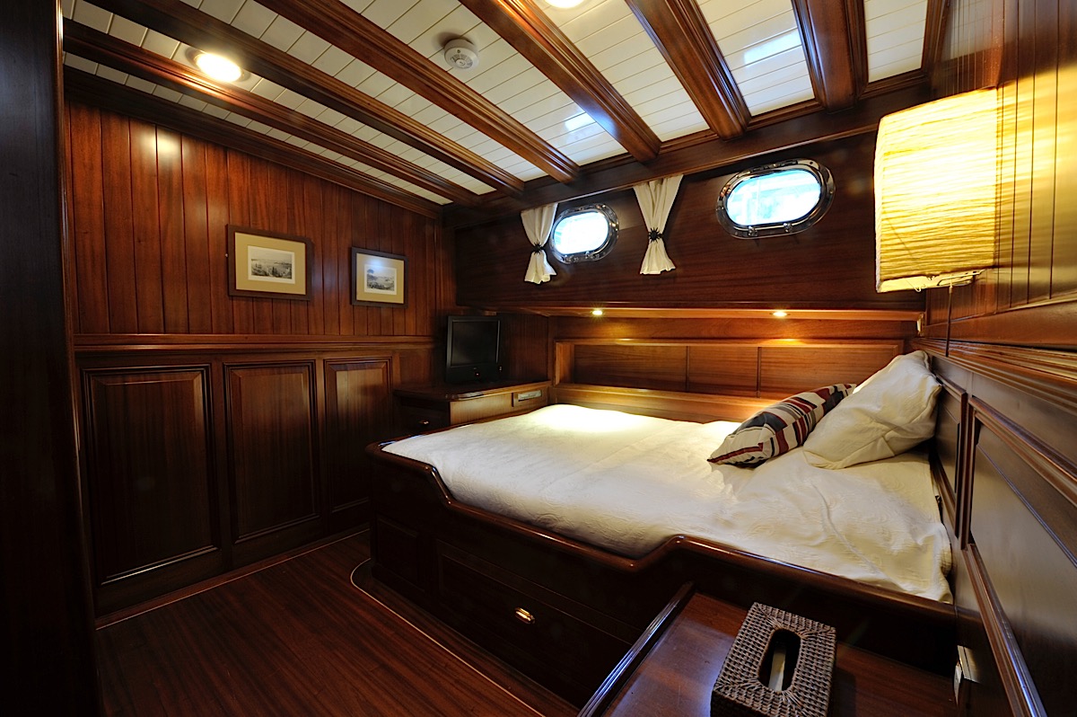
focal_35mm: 14
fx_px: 418
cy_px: 358
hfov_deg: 104.3
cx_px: 538
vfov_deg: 81.1
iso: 200
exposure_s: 6
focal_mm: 14
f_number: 20
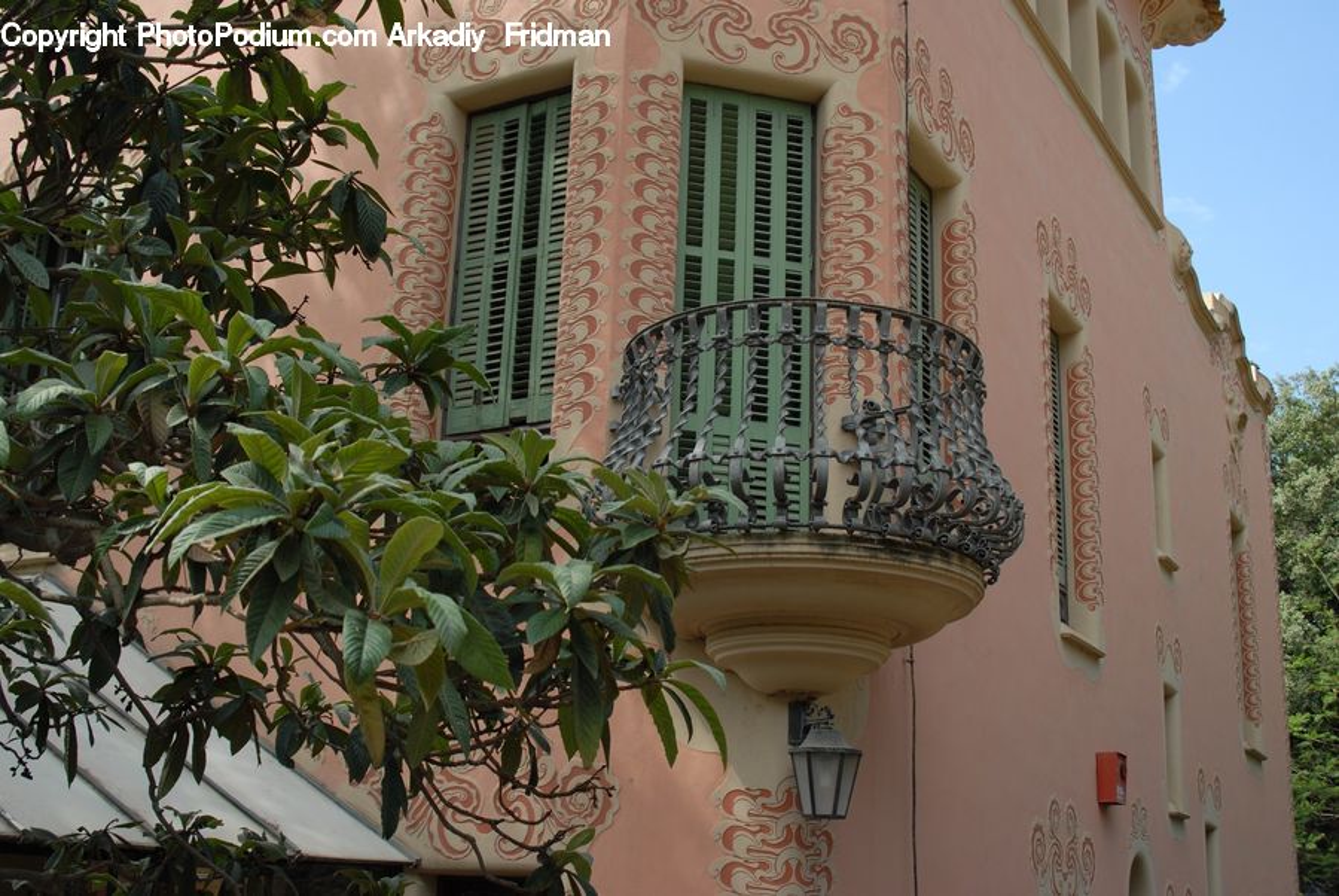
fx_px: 1564
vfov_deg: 32.0
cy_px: 448
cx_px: 670
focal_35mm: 42
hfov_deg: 46.4
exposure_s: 1/350
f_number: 5
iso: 160
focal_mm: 28
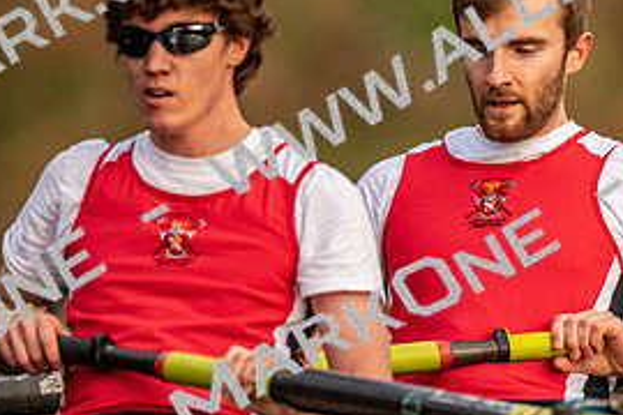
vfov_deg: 1.1
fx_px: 22271
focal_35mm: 1287
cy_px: 202
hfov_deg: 1.6
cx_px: 491
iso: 3600
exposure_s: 1/2500
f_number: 4
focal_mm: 600
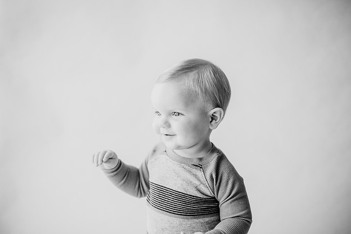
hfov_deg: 39.6
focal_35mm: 50
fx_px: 488
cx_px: 176
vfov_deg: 27.0
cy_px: 117
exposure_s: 1/640
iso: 400
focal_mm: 50
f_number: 2
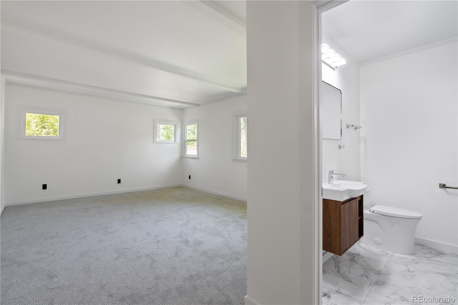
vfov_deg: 73.7
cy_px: 152
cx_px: 229
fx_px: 204
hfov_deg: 96.7
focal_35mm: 16
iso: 100
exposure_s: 1/10
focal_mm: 16
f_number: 8
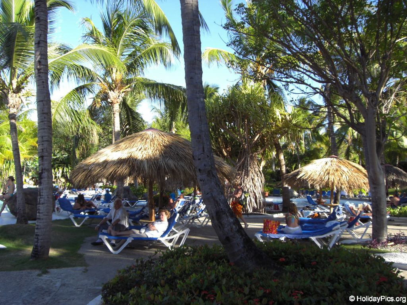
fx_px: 447
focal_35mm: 38
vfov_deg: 37.7
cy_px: 152
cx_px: 204
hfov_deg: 49.0
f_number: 2.7
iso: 64
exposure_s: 1/320
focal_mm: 6.2
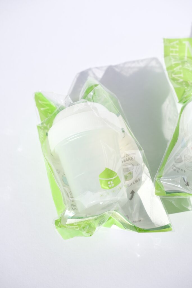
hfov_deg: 22.3
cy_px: 144
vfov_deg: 32.9
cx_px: 96
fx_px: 488
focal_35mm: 61
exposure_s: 1/680
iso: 160
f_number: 5.6
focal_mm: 40.8
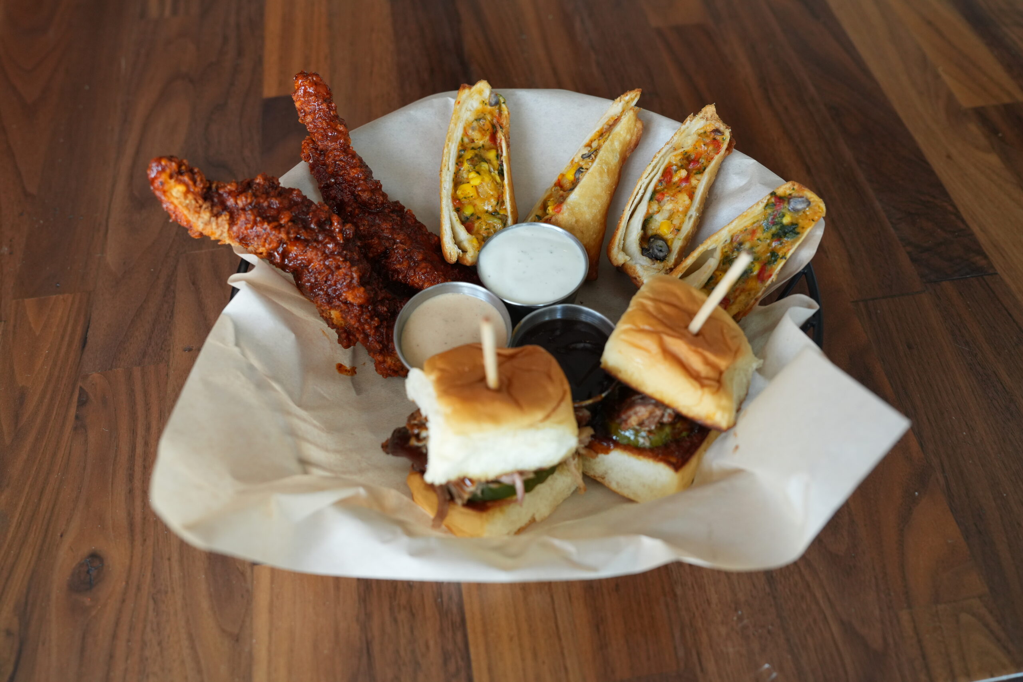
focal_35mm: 29
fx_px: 824
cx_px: 512
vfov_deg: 45.0
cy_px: 341
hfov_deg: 63.7
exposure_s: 1/160
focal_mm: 29
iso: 1000
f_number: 4
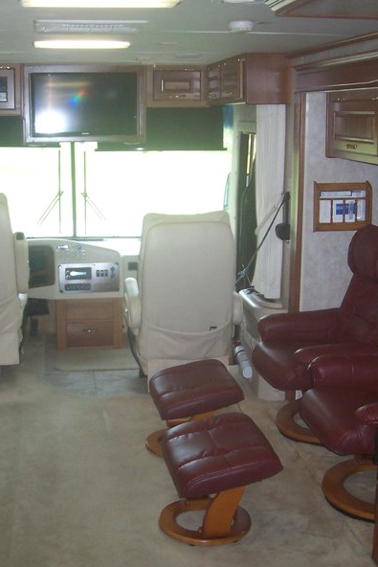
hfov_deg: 25.9
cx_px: 142
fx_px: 818
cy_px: 283
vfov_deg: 38.2
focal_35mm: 52
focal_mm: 5.6
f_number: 2.8
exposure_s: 1/60
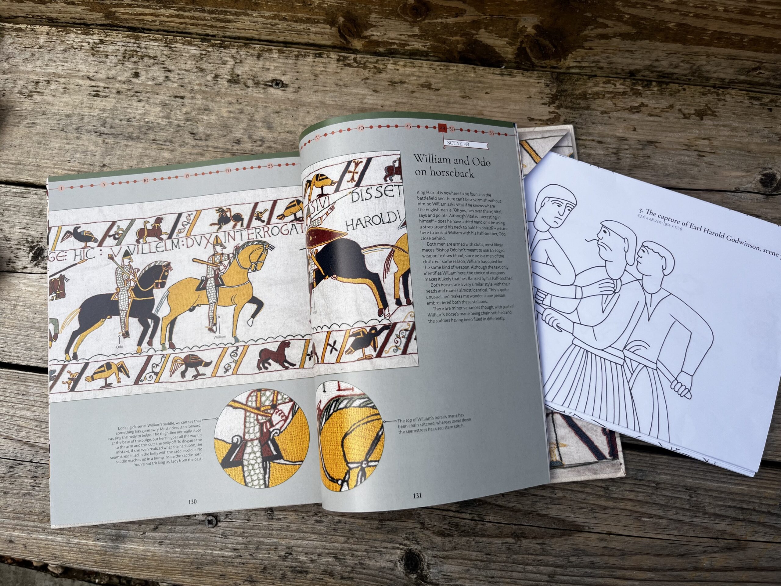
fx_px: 587
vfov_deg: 53.1
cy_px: 293
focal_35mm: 26
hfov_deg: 67.3
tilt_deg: -82.4
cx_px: 390
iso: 50
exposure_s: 1/2222
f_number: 1.6
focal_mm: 5.1
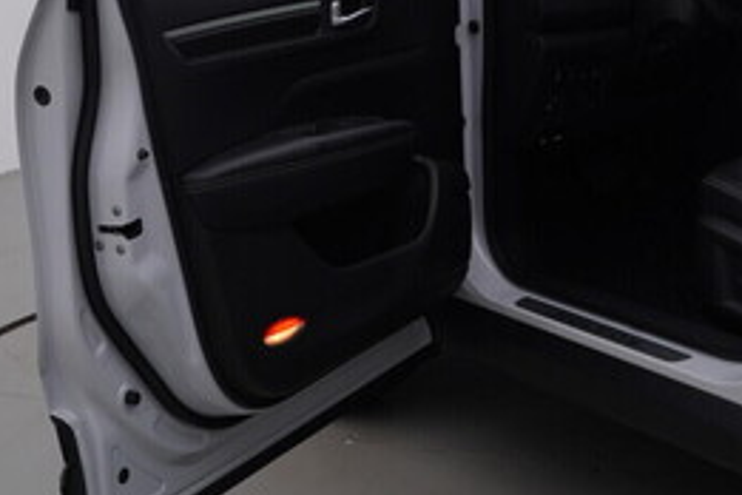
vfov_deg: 17.8
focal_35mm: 76
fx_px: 1566
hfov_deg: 26.5
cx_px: 483
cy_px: 84
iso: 125
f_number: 5
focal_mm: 24
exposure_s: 1/125
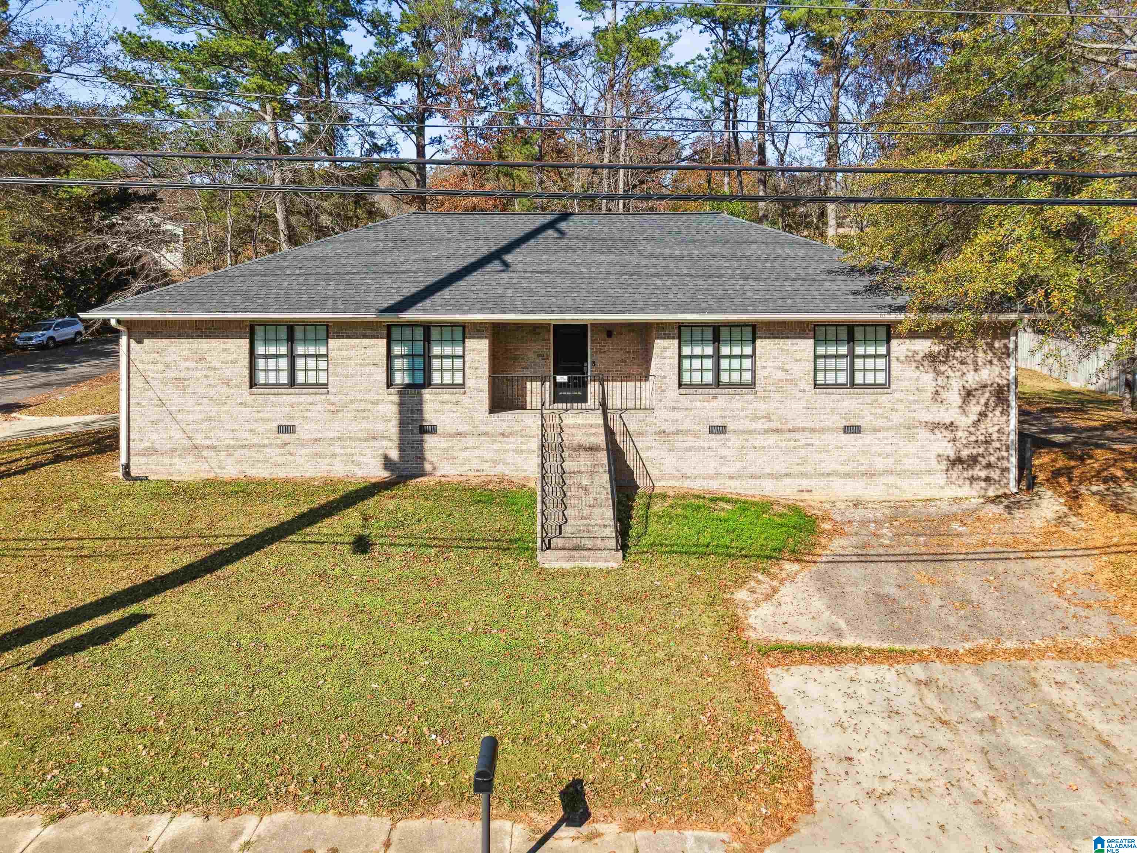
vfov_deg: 56.8
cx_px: 568
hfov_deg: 71.6
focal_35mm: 24
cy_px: 426
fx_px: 788
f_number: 1.8
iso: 120
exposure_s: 1/2500
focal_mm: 8.7
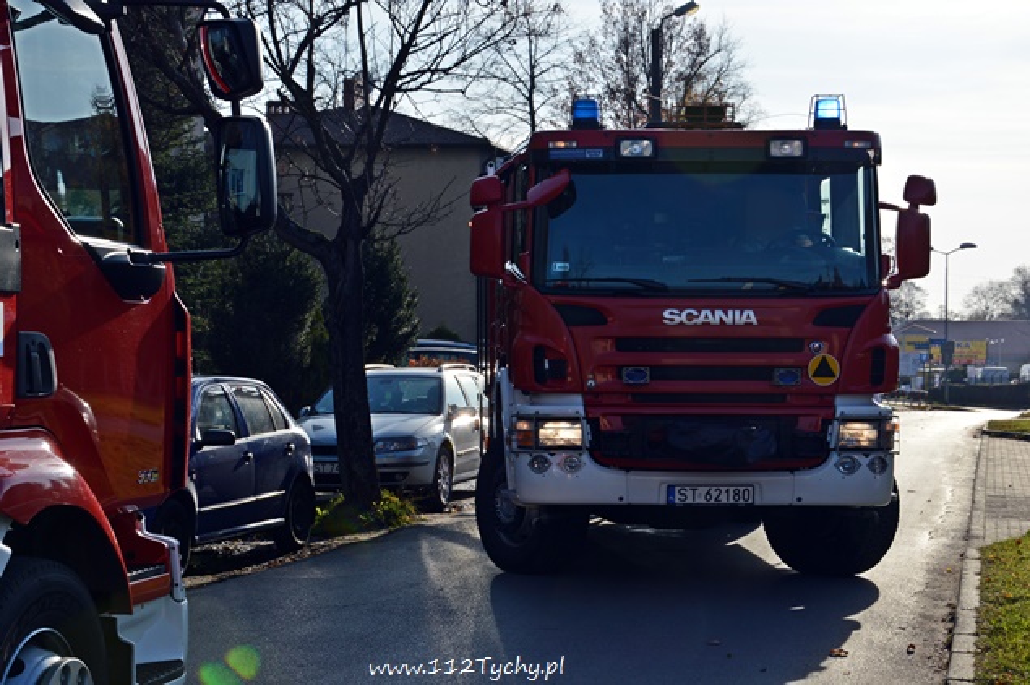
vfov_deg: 18.9
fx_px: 2058
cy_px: 342
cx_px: 515
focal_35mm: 72
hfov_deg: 28.1
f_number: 10
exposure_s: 1/400
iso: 100
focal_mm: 48
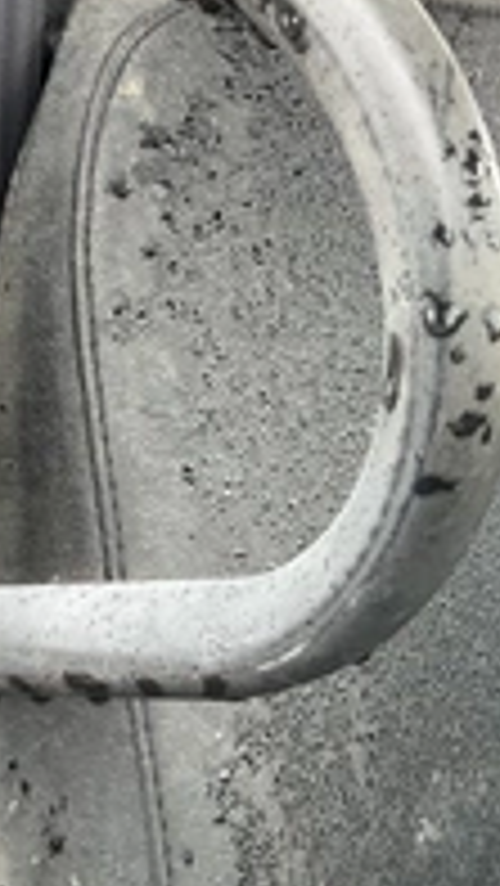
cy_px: 472
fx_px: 1507
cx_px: 541
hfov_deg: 18.2
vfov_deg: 32.8
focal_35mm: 64
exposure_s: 1/102
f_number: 1.8
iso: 64
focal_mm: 3
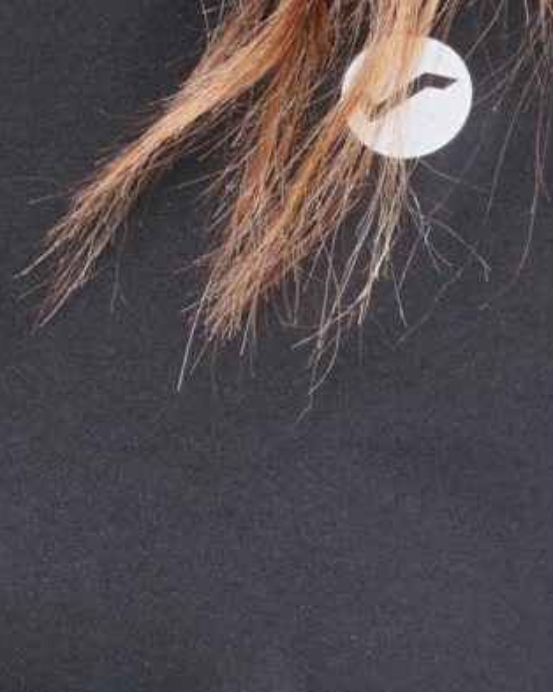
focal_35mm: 269
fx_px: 5508
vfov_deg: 7.1
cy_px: -282
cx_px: -49
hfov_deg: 5.7
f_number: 14
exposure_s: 1/125
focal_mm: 44
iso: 160
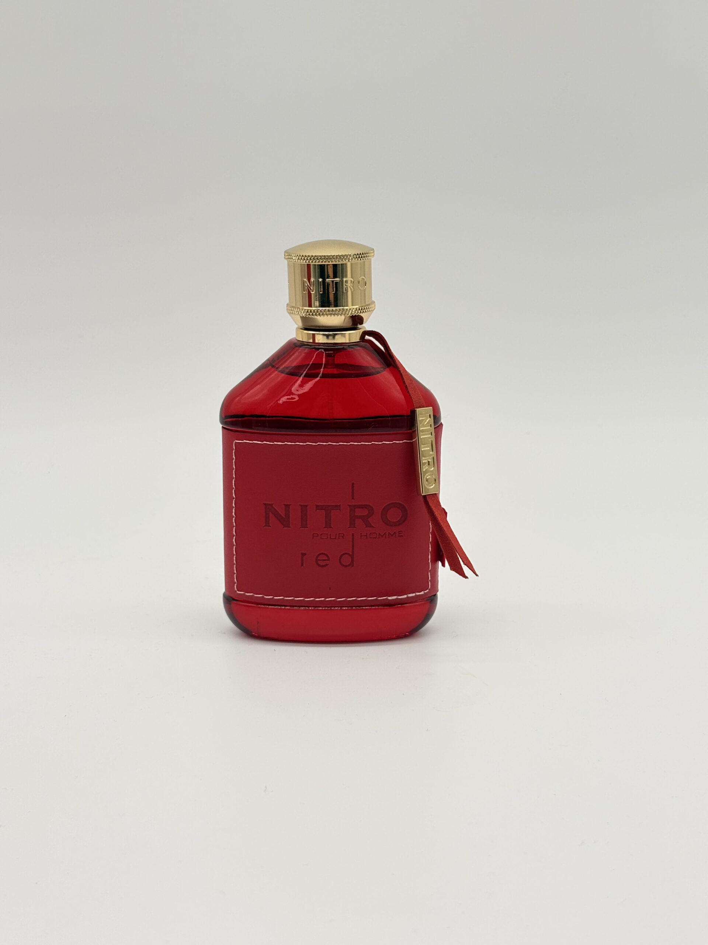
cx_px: 354
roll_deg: +0.3
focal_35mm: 52
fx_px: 1418
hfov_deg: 28.0
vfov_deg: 36.8
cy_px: 472
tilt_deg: -12.2
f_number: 1.6
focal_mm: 5.96
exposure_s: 1/469
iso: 32
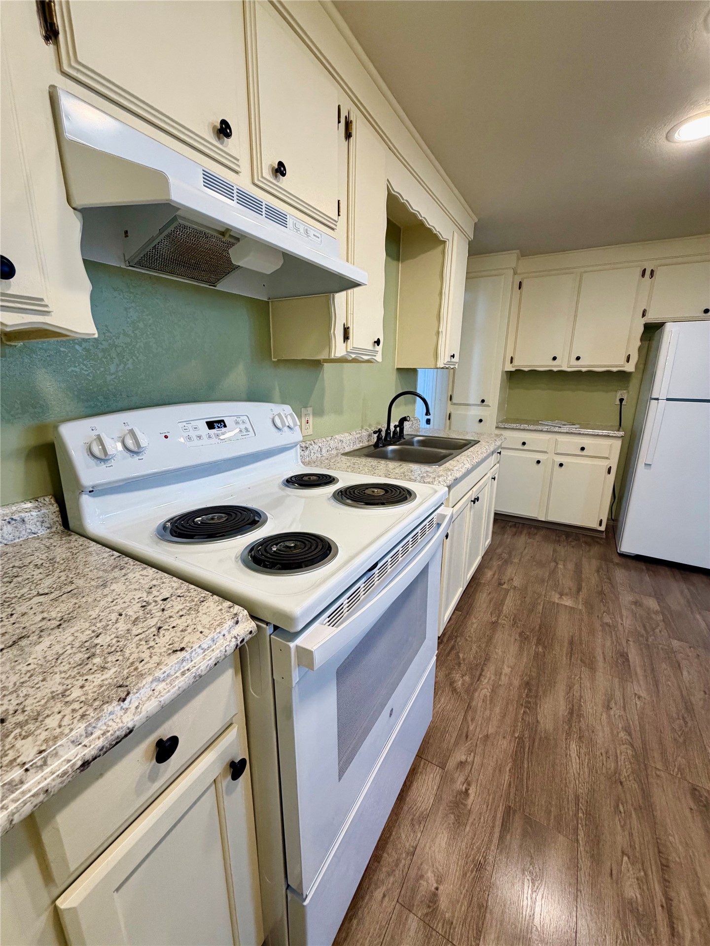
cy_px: 473
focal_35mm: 14
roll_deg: -0.7
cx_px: 355
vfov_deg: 102.1
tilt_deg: -14.8
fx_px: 383
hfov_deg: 85.7
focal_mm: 2.22
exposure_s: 1/120
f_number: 2.2
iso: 200
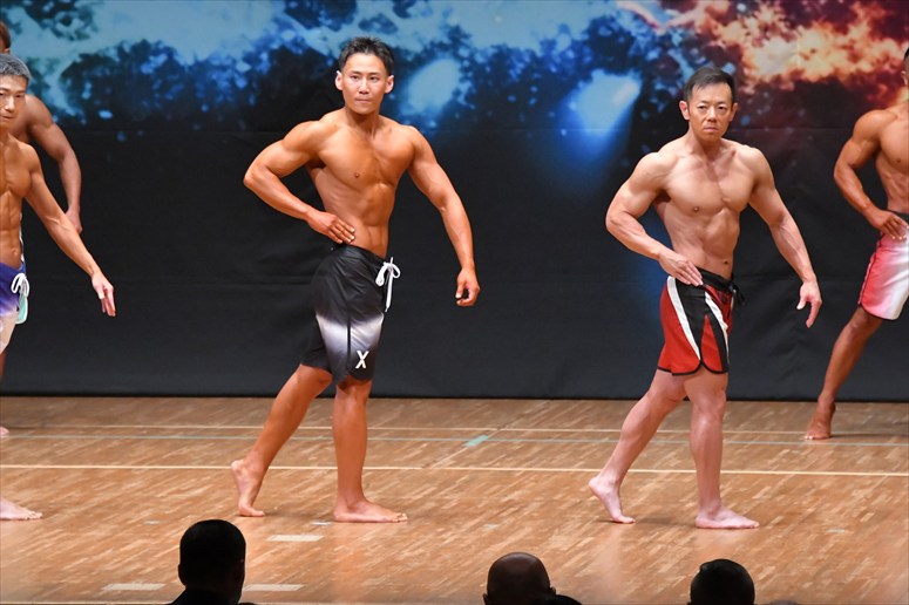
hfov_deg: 7.6
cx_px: 454
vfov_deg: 5.1
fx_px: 6814
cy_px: 302
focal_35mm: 270
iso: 8000
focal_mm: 180
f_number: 5.6
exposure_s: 1/400
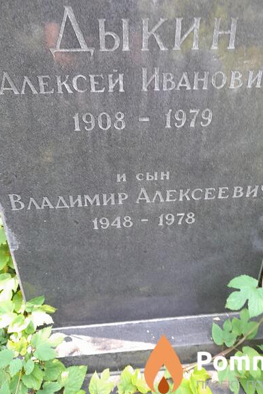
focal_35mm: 27
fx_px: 296
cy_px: 193
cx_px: 148
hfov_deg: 47.8
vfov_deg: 67.4
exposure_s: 1/50
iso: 80
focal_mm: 4.6
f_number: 2
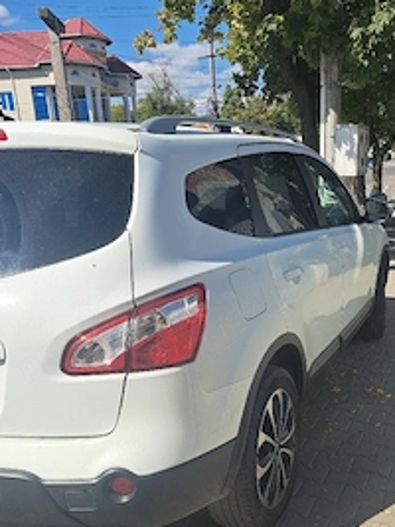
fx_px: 548
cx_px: 275
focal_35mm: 36
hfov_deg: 39.0
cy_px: 351
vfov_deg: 50.5
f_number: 1.8
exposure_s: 1/1429
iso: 50
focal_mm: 5.23
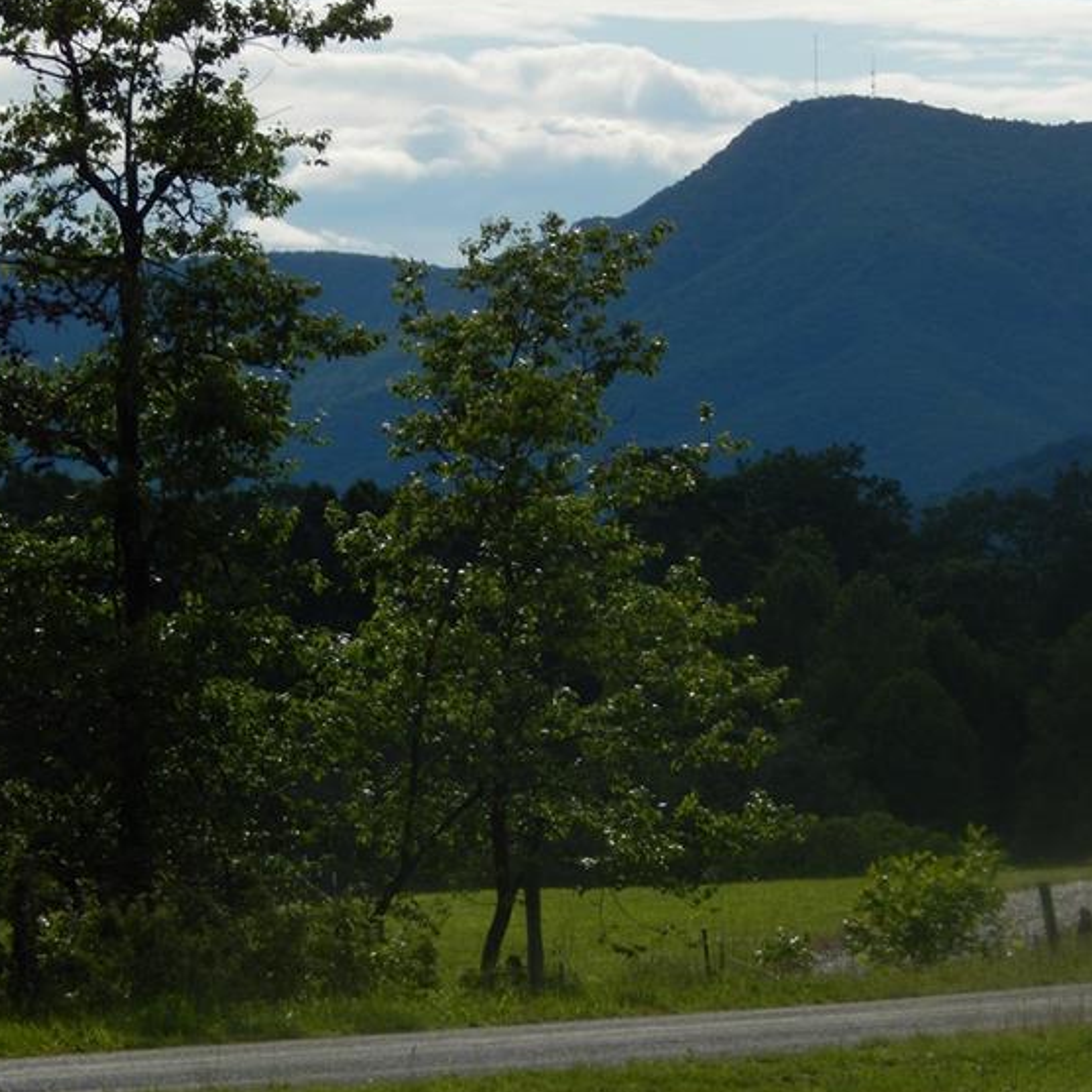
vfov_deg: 7.8
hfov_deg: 7.8
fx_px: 8030
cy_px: 510
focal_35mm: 225
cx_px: 543
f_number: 5.3
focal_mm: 32.8
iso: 125
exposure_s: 1/1250
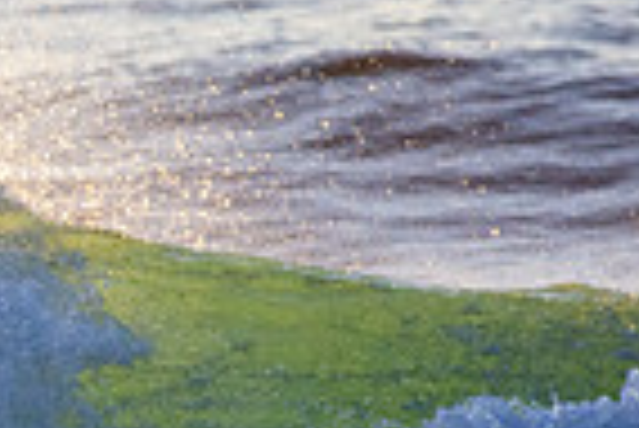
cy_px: 408
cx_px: -608
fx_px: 54316
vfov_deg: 0.5
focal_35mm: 3057
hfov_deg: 0.7
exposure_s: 1/2000
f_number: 5.6
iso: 800
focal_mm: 500
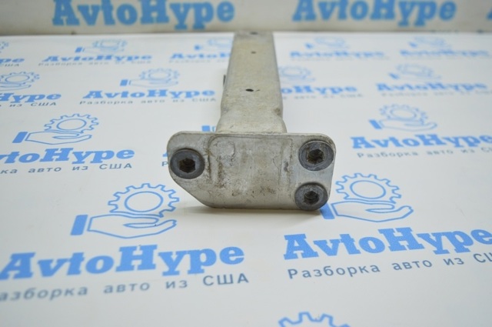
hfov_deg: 55.2
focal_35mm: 34
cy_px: 164
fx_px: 471
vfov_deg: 38.3
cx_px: 246
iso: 400
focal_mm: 23
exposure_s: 1/80
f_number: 3.8
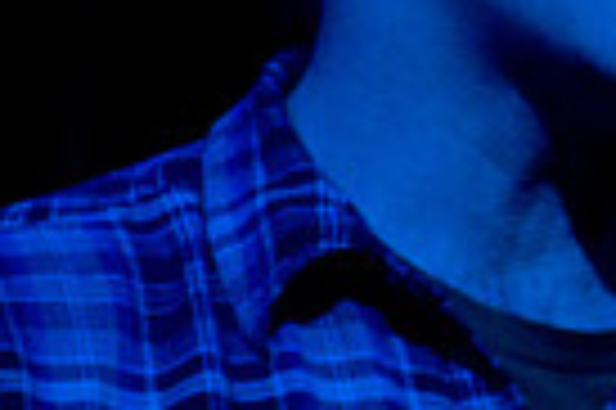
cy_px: 128
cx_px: 1088
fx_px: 7622
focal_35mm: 446
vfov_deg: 3.1
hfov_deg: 4.6
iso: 2500
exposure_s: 1/60
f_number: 2.8
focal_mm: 70
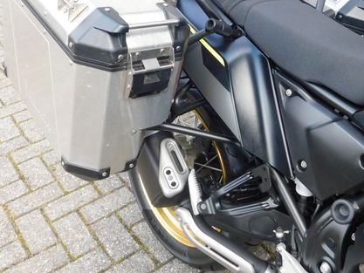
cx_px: 209
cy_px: 85
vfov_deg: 33.2
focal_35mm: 43
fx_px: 452
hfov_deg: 43.7
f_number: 3.2
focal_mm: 4.9
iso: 125
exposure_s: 1/125
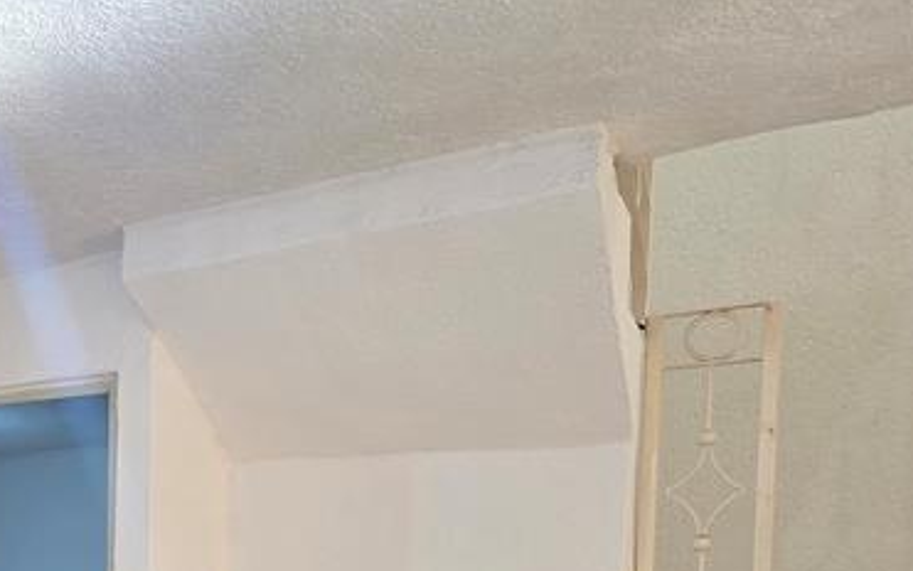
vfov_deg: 29.8
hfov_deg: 46.3
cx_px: 84
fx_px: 946
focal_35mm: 38
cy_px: 645
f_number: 2.2
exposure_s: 1/60
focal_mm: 2.2
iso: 100
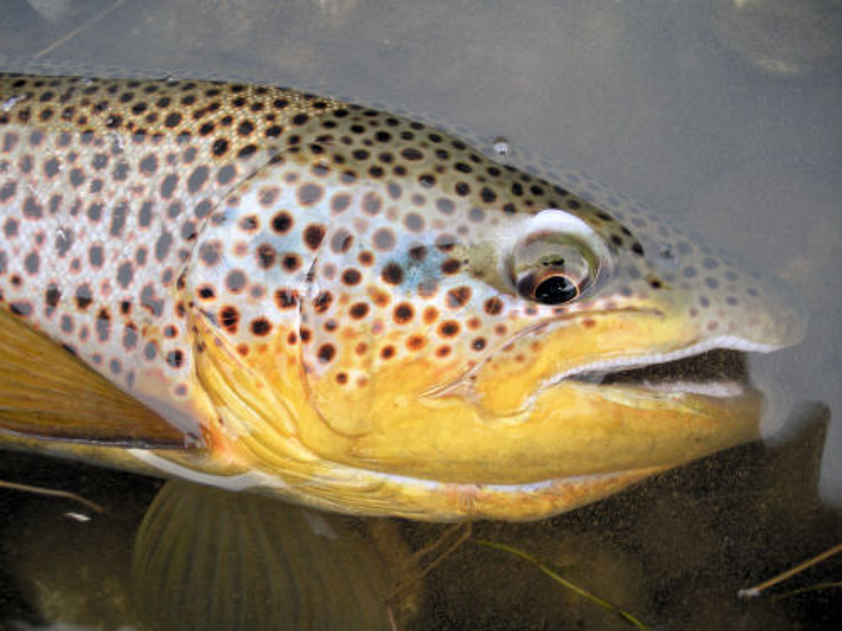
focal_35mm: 36
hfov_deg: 51.4
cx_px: 421
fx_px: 876
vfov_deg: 39.7
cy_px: 316
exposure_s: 1/56
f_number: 3.5
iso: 80
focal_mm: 6.3
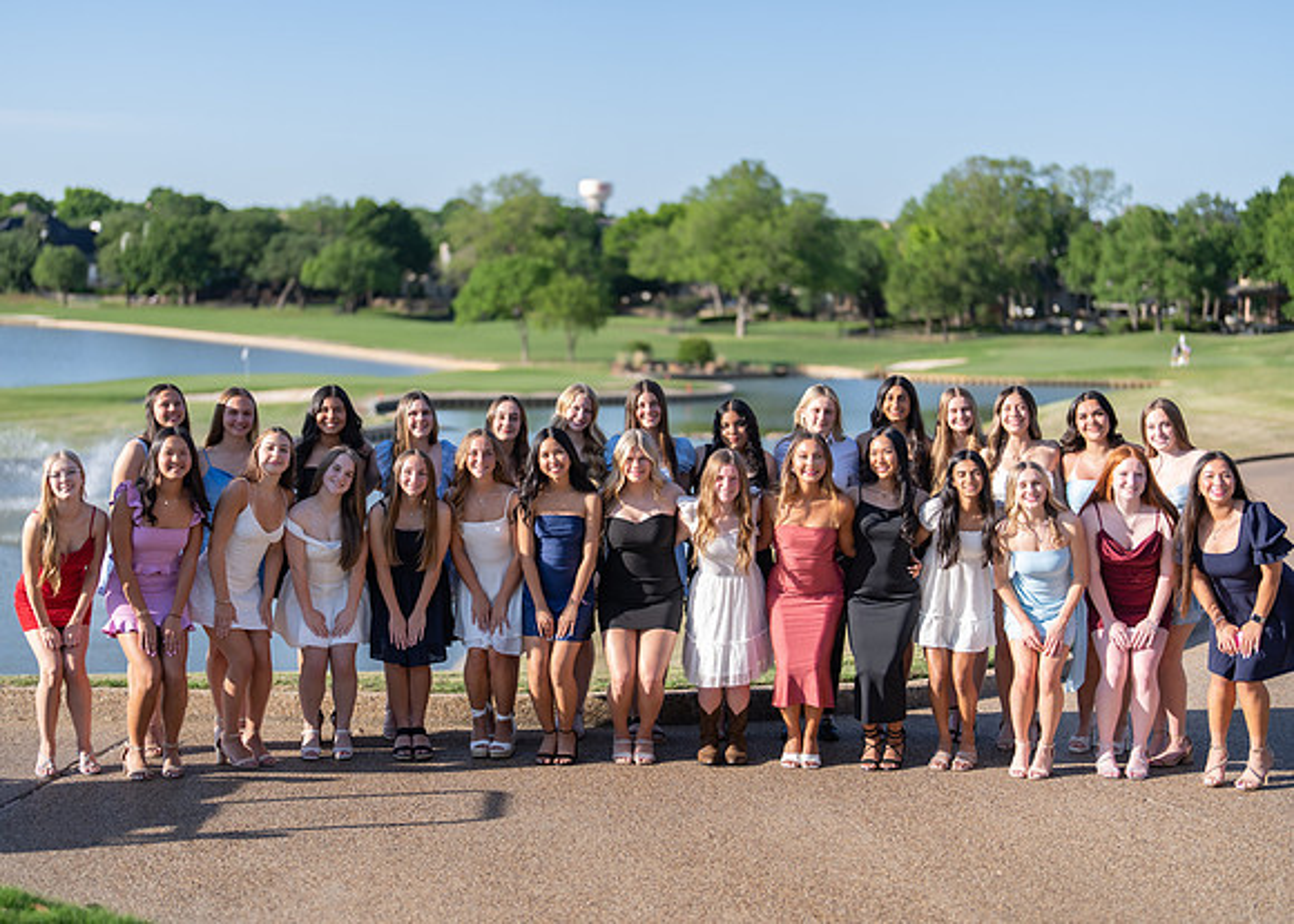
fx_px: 2025
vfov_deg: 25.7
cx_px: 627
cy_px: 462
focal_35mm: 55
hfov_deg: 35.4
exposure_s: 1/4000
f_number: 1.2
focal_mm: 50
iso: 100
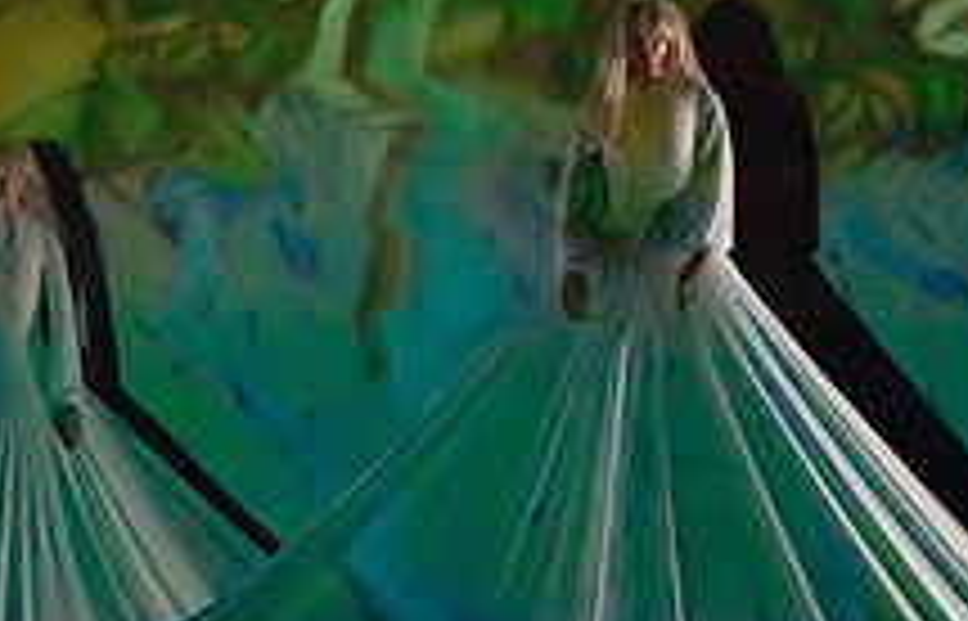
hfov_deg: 4.3
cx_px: -190
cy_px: 185
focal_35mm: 481
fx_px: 12786
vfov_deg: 2.8
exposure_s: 1/320
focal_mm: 173
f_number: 5.6
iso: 6400
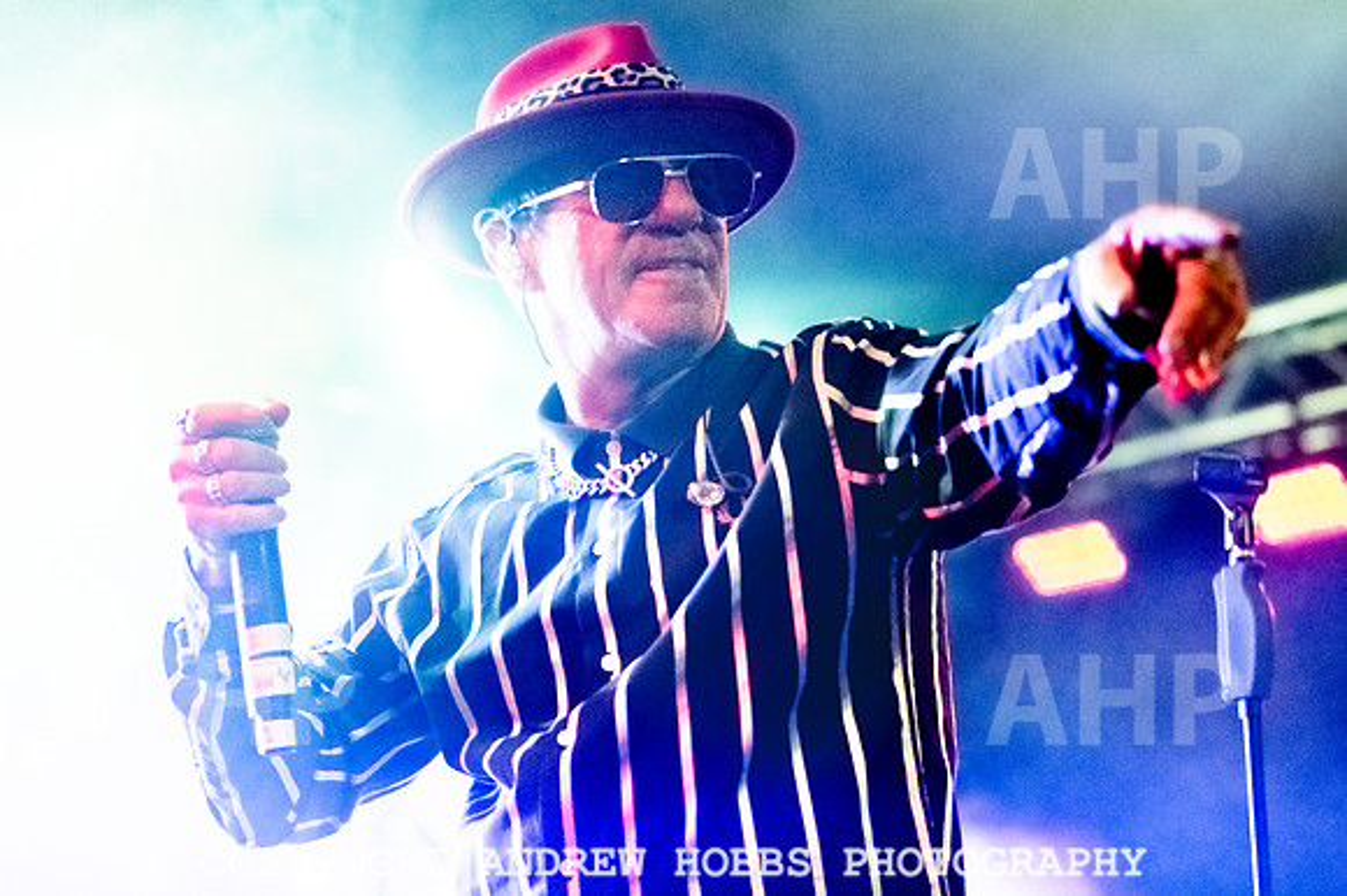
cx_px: 652
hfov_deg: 19.1
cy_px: 370
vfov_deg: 12.8
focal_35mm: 107
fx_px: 3996
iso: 6400
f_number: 2.8
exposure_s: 1/2500
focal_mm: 85
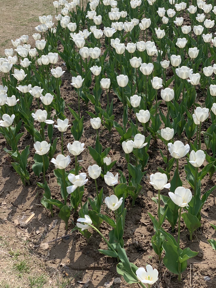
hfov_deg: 28.0
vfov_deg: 36.8
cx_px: 108
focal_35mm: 52
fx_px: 433
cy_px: 144
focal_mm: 6
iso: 16
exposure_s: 1/1043
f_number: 2.4
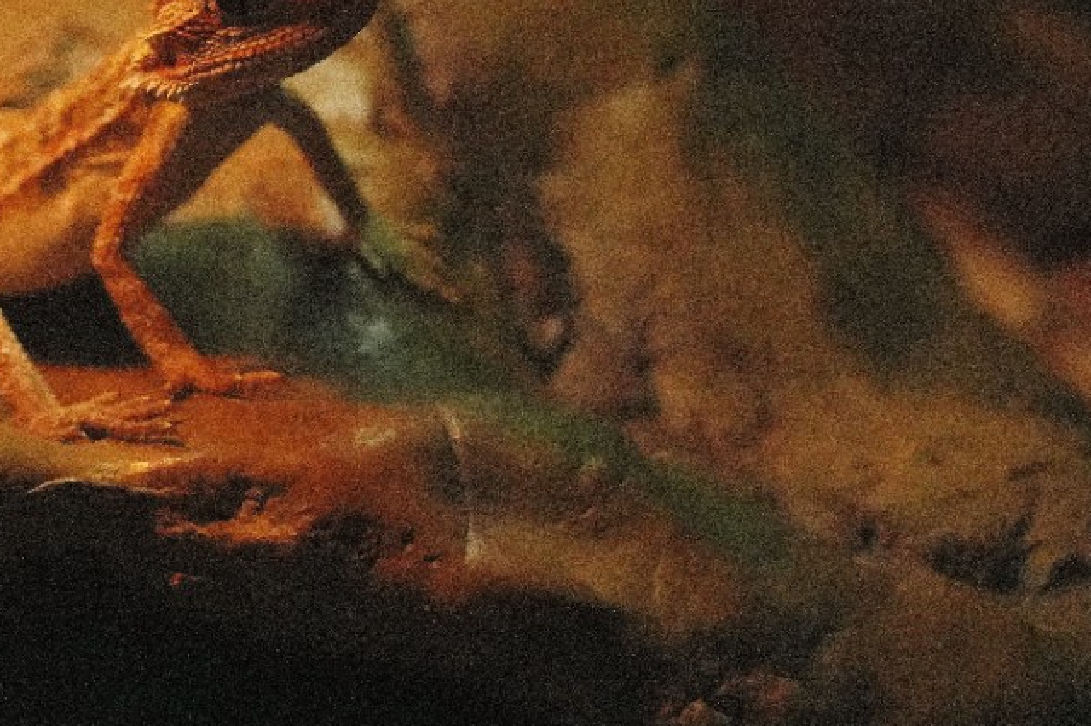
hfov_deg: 11.0
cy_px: 168
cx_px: 0
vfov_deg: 7.4
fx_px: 5634
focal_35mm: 186
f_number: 5
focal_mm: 85
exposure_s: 1/1250
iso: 12800
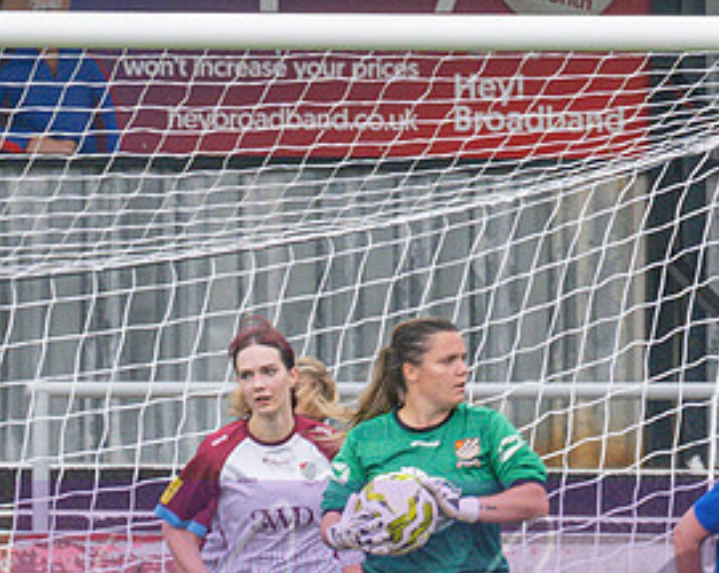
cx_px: 992
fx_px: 40203
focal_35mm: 1892
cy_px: 251
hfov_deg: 1.0
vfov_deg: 0.8
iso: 640
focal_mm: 300
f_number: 4
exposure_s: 1/1000
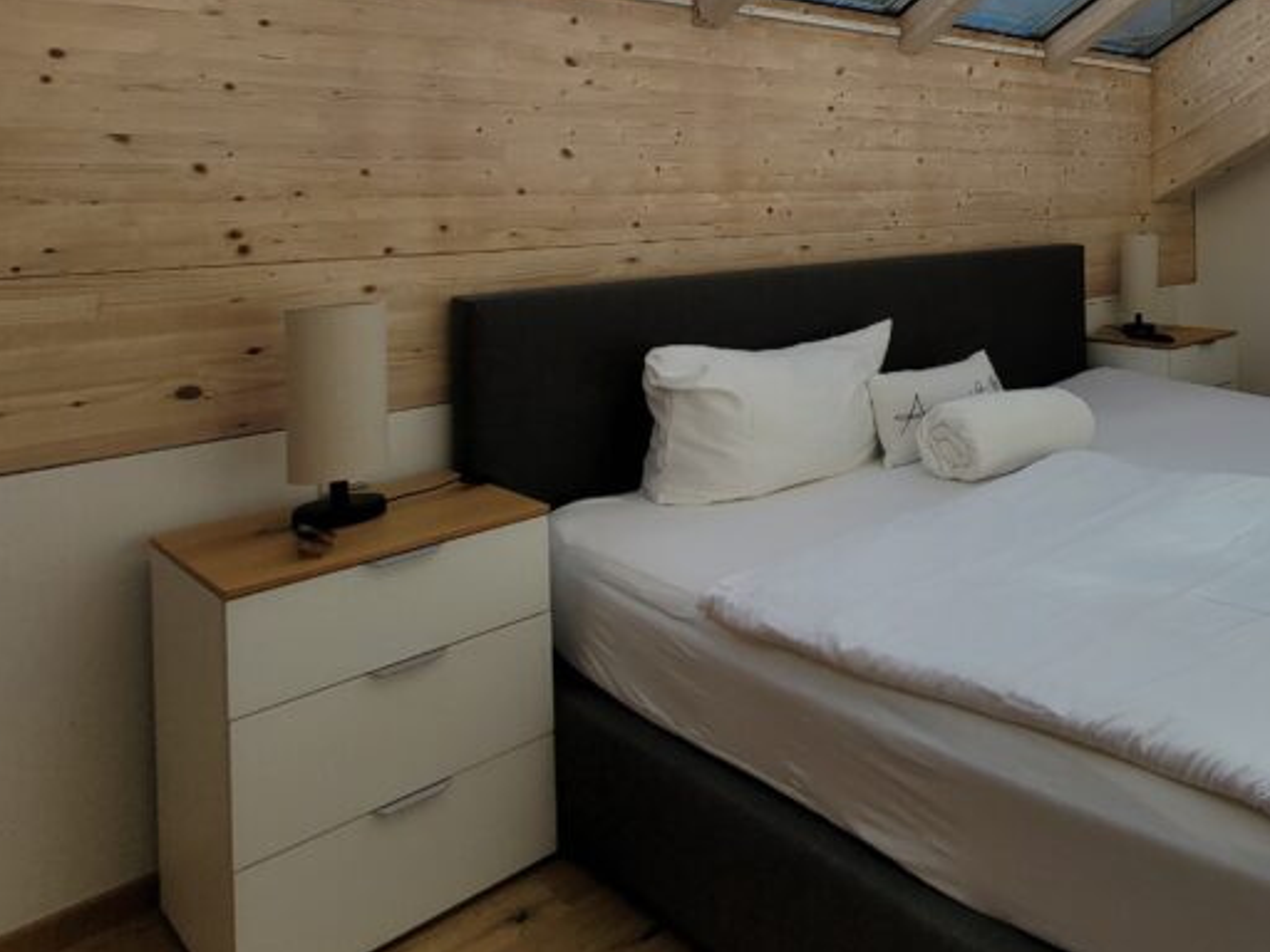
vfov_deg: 49.4
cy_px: 166
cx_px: 1151
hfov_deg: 57.5
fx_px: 954
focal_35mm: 26
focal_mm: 1.74
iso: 40
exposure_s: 1/836
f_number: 2.2
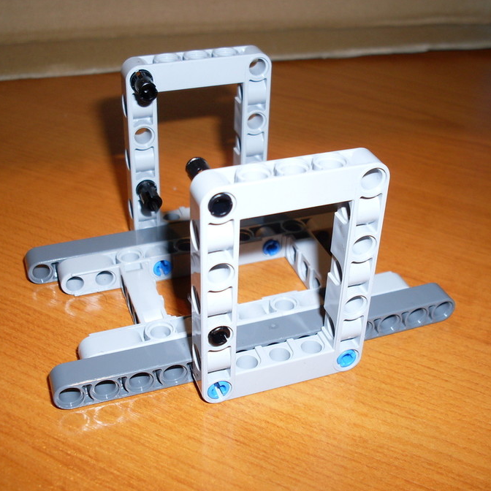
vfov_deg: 37.6
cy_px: 246
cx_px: 251
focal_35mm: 45
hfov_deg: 37.6
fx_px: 722
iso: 100
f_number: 2.8
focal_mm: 6.3
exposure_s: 1/45
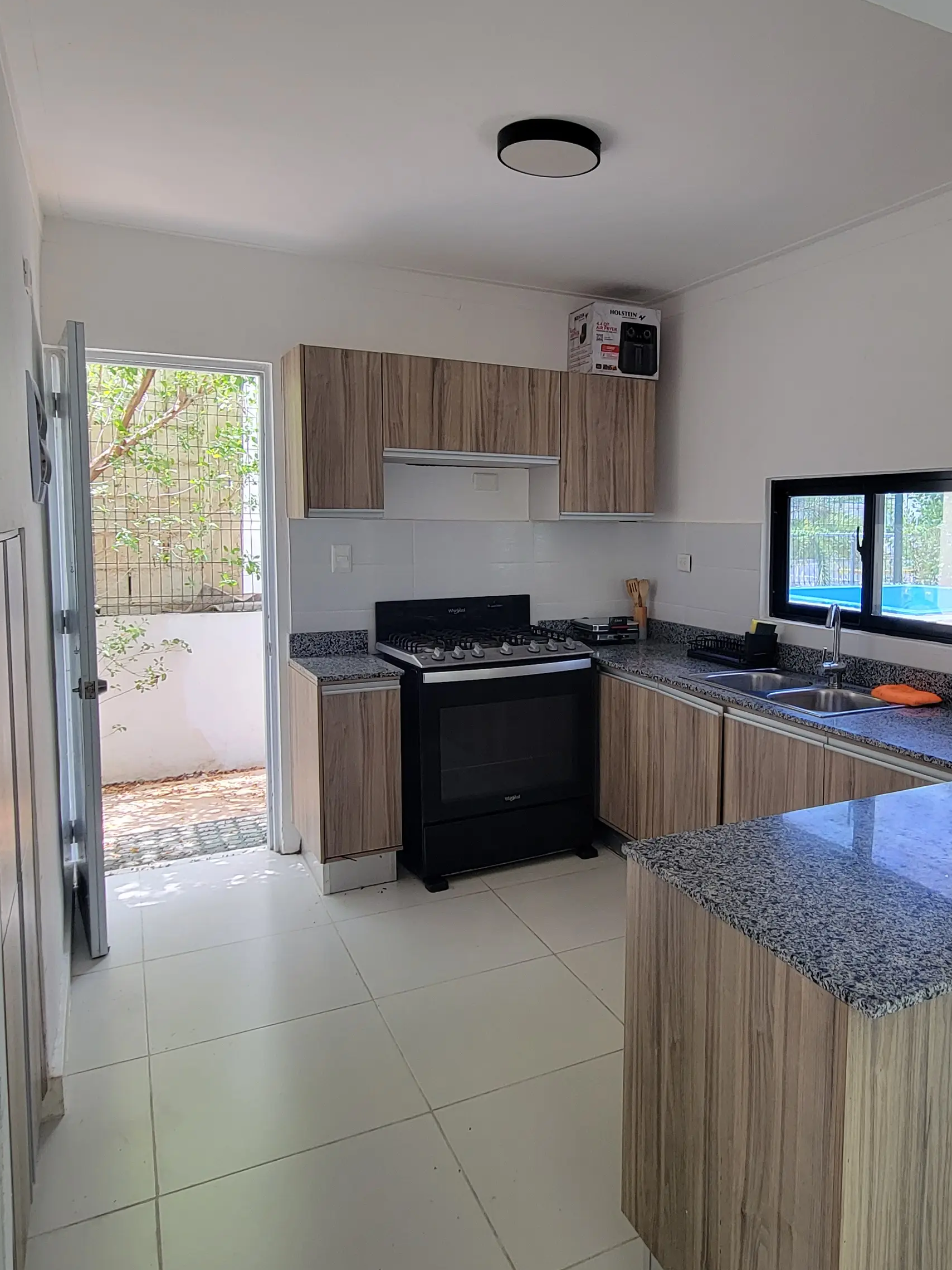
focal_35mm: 23
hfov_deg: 57.5
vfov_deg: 73.9
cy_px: 604
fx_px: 843
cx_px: 638
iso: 80
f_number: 2.2
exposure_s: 1/60
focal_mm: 2.2
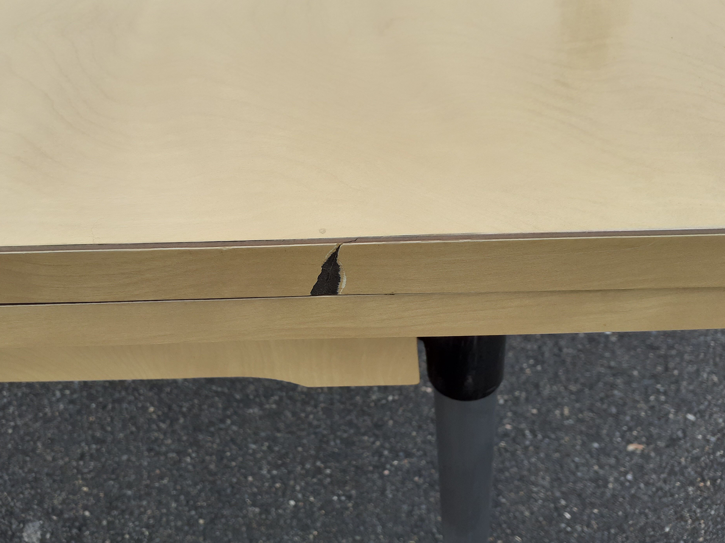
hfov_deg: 59.8
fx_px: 628
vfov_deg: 46.8
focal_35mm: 30
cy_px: 268
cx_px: 326
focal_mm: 3.6
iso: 40
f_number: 1.9
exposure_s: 1/699
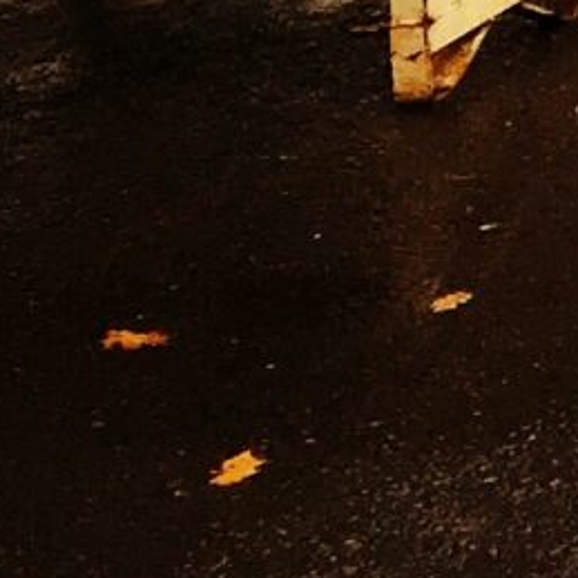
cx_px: 2662
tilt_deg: -1.6
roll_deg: -2.6
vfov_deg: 6.2
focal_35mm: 253
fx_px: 4779
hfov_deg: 5.6
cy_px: -1290
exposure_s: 1/455
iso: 25
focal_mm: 4.15
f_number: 2.2
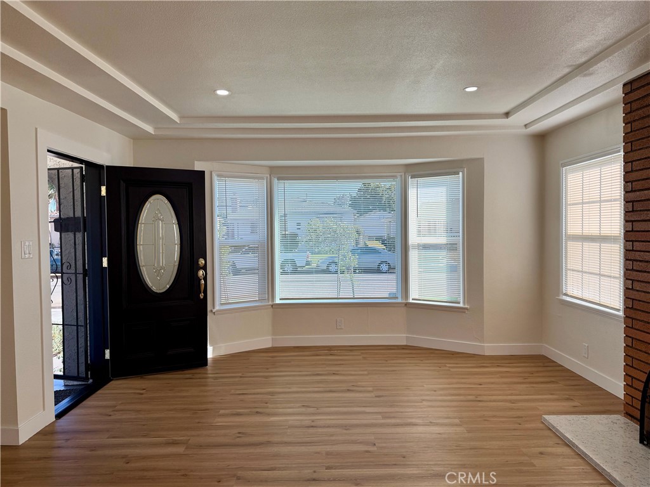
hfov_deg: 71.6
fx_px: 451
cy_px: 244
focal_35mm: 24
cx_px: 325
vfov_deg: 56.8
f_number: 1.78
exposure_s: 1/728
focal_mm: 6.76
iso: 80
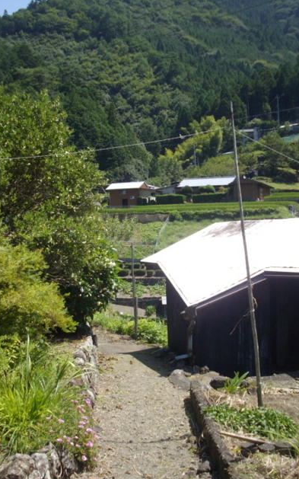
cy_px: 241
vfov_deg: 38.2
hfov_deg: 24.4
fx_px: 691
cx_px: 137
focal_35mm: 53
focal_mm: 6.2
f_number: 5.6
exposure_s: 1/200
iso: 80
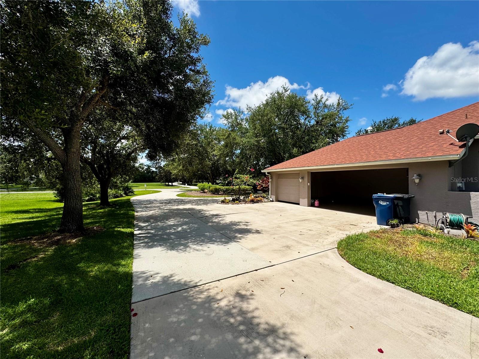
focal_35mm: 14
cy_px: 180
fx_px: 194
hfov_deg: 102.1
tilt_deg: +1.1
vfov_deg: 85.7
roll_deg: +0.4
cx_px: 240
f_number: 2.2
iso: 50
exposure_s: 1/2584
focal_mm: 2.22
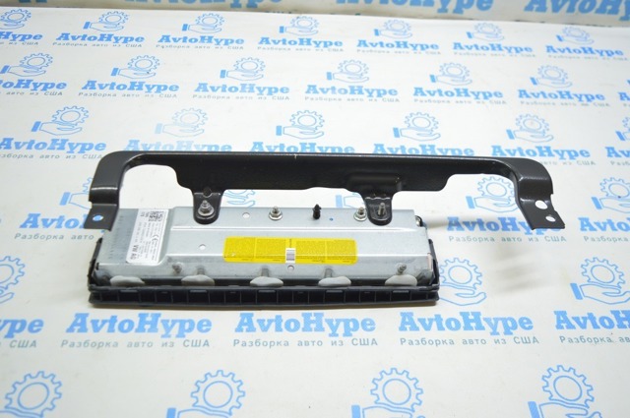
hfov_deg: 57.3
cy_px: 209
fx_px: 577
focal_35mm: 33
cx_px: 315
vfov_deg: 39.9
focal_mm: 22
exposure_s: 1/40
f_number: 3.8
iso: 400
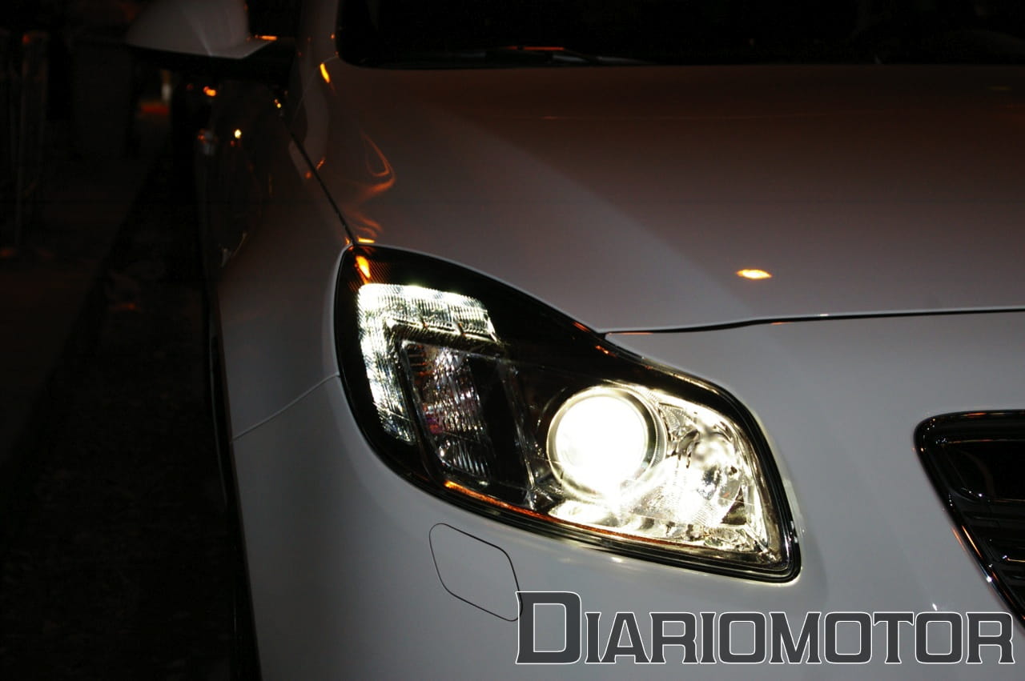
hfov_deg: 33.4
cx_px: 512
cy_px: 340
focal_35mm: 60
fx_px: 1707
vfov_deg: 22.6
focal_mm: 40
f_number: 5.6
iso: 800
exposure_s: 1/90
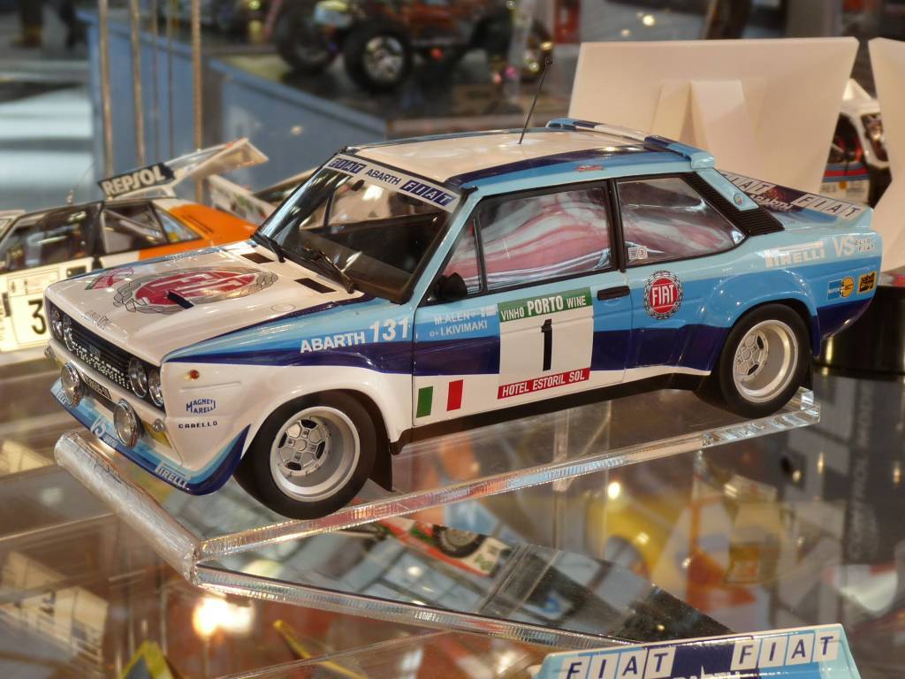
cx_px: 452
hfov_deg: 27.8
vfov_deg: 21.0
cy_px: 340
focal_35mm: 70
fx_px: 1830
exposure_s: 1/60
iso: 100
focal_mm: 8.7
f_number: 3.2
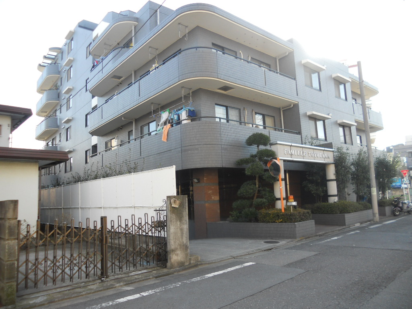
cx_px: 206
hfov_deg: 65.3
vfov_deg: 51.4
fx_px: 321
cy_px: 154
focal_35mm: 27
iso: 80
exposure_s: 1/125
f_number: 3.2
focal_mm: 4.9
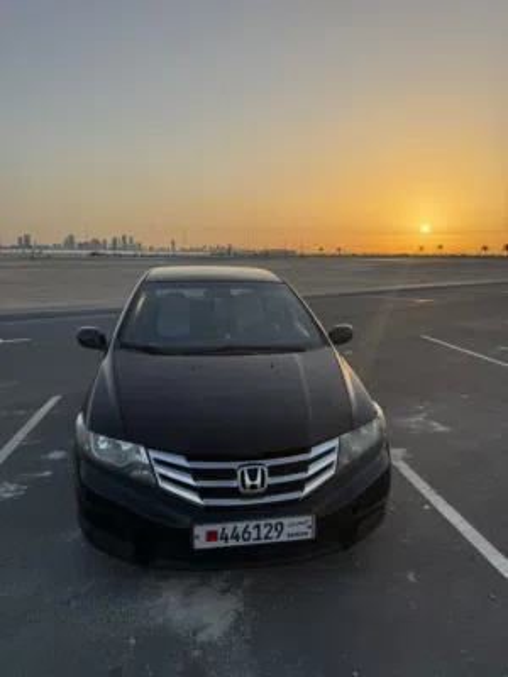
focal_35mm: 24
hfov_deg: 56.8
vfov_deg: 71.6
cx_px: 254
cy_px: 338
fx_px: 470
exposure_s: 1/2232
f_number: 1.78
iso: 80
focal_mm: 6.76
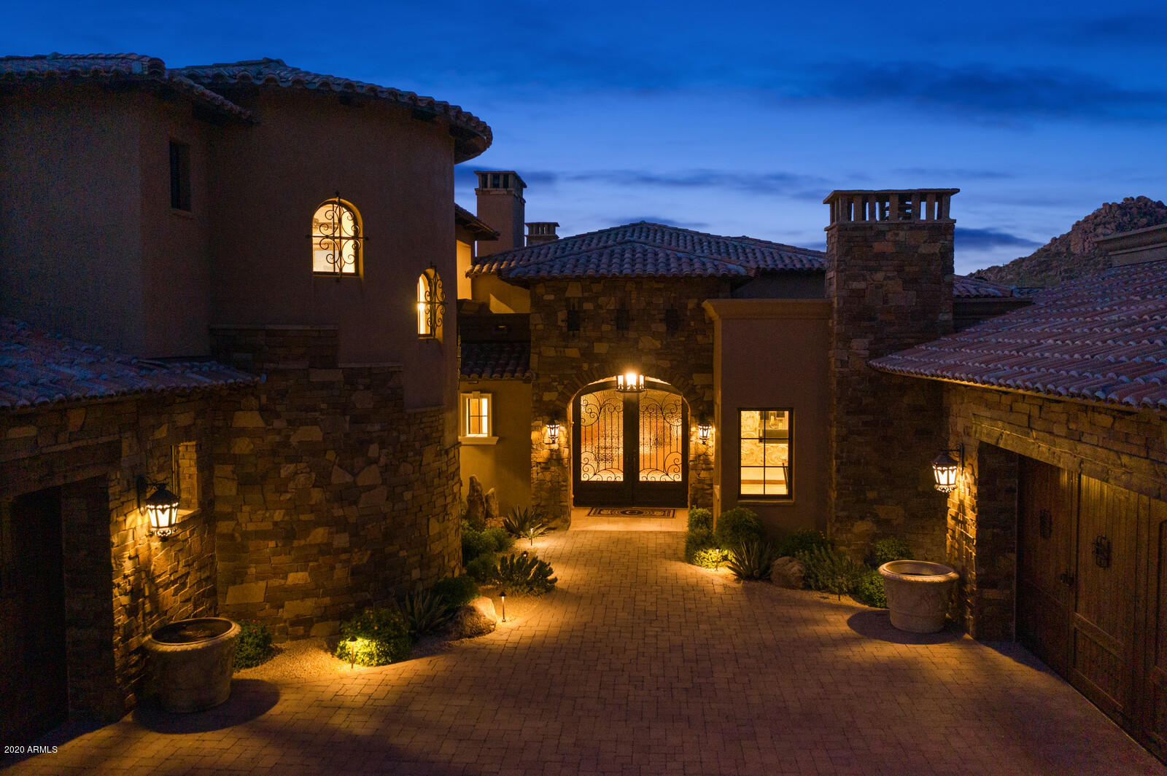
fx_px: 907
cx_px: 584
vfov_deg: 46.4
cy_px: 388
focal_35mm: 28
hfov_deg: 65.5
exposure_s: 1/5
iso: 1600
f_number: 2.8
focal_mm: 10.26
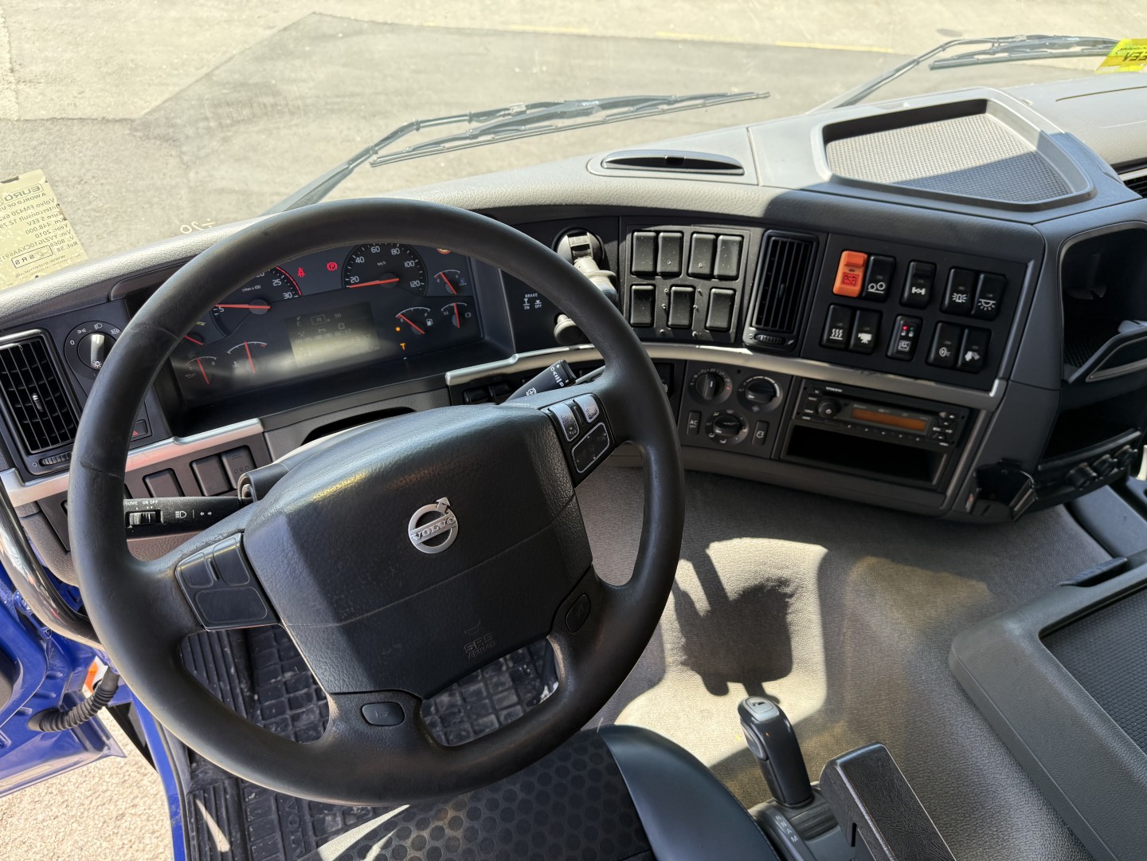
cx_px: 574
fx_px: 795
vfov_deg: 56.8
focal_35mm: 24
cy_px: 430
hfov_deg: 71.6
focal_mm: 6.76
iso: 100
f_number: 1.78
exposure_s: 1/368
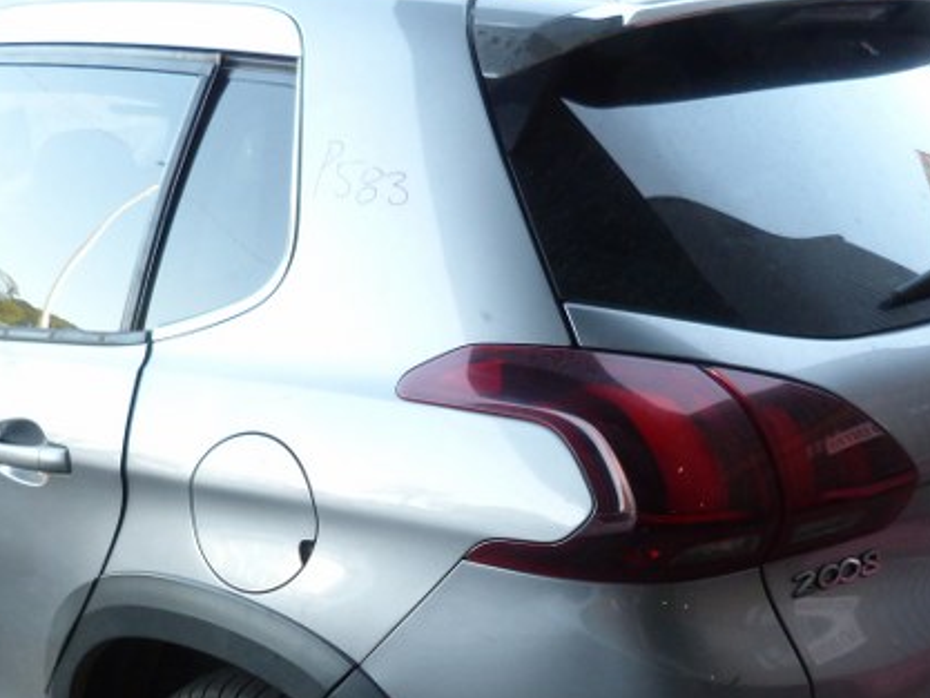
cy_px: 569
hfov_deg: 39.5
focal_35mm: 48
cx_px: 372
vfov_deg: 29.5
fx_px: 1290
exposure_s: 1/60
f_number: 2.8
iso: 160
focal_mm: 4.5
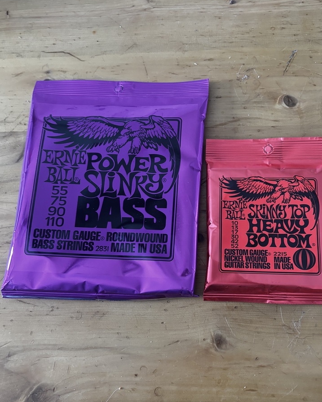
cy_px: 205
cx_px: 191
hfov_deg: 43.2
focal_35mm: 34
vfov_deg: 52.8
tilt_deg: -77.1
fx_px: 405
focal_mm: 5.96
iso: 200
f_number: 1.6
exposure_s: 1/60
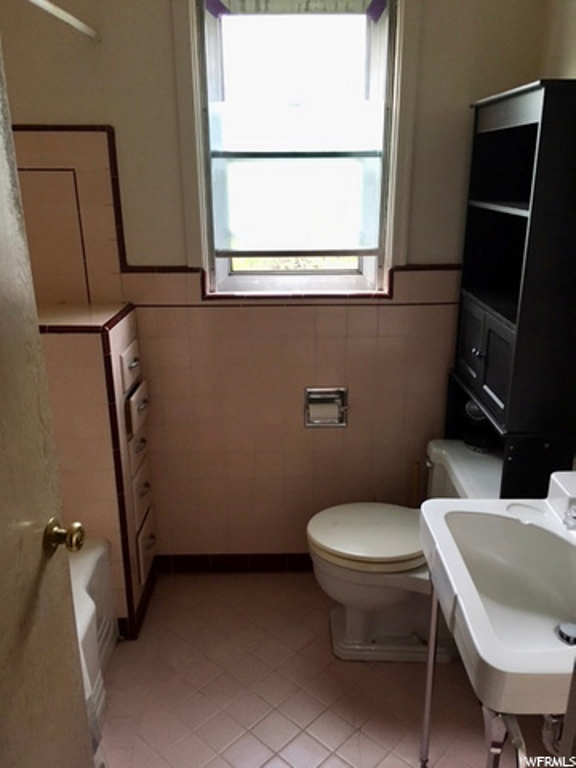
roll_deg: +0.5
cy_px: 384
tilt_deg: -18.8
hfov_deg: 48.2
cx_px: 288
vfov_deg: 61.7
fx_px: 643
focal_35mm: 29
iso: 100
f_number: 2.2
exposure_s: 1/30
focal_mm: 4.15
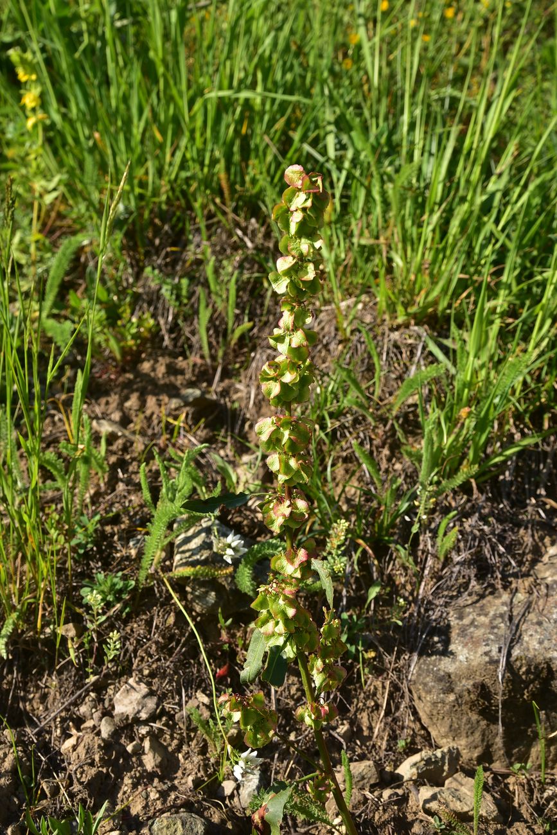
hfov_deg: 27.0
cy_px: 418
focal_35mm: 50
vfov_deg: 39.6
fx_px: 1160
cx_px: 278
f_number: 11
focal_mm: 50
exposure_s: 1/160
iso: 160
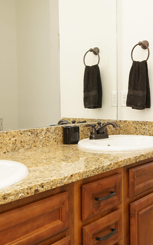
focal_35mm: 42
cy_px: 114
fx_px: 280
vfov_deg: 47.2
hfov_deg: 29.7
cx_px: 127
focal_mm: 12
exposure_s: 1/60
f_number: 4.5
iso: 160
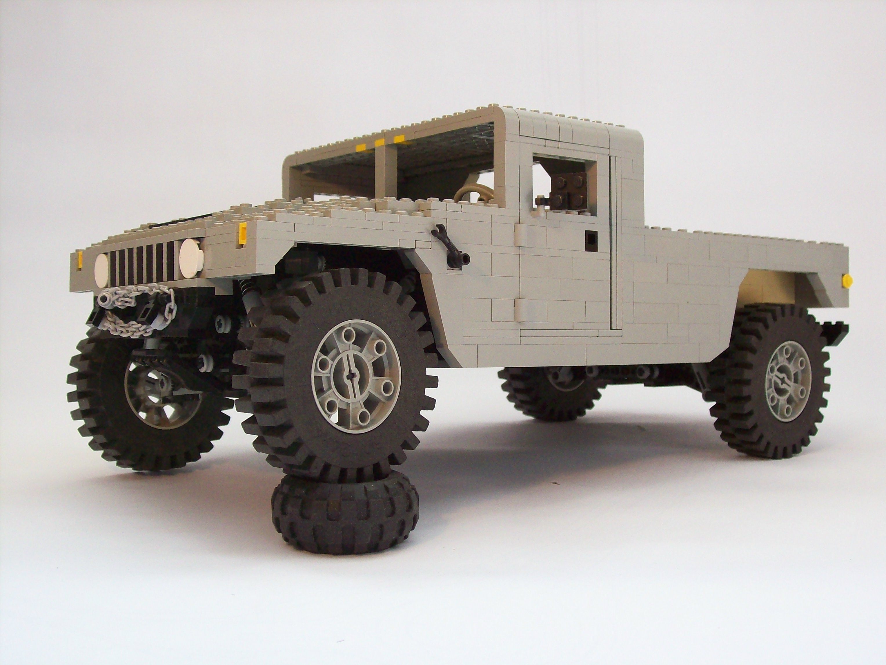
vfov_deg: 32.2
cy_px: 332
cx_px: 443
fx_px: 1152
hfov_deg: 42.1
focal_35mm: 45
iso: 160
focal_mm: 7.6
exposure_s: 1/65.8
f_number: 3
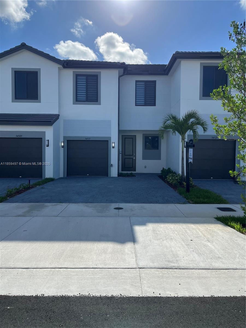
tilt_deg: -1.4
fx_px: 246
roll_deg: -0.7
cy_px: 164
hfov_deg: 53.1
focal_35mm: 26
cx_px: 123
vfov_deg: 67.3
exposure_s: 1/5319
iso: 50
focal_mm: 5.1
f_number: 1.6
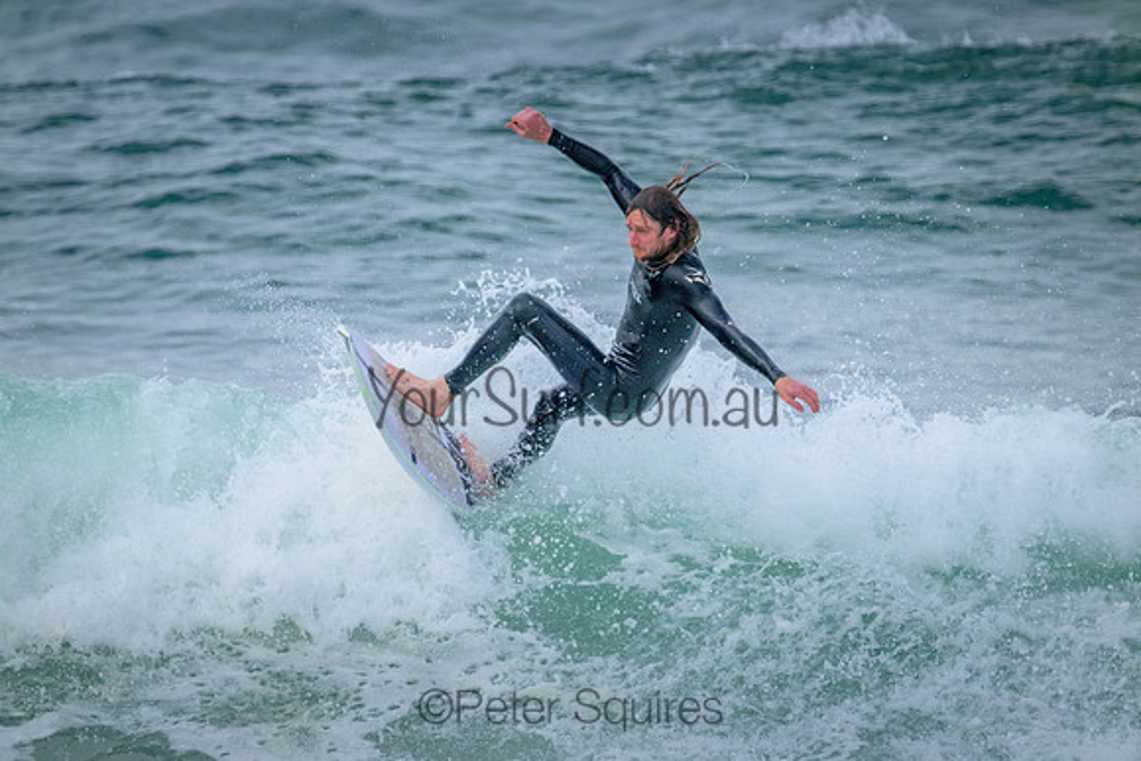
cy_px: 380
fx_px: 25360
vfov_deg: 1.7
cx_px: 570
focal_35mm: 800
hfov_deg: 2.6
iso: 2800
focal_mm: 800
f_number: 11
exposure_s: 1/1600
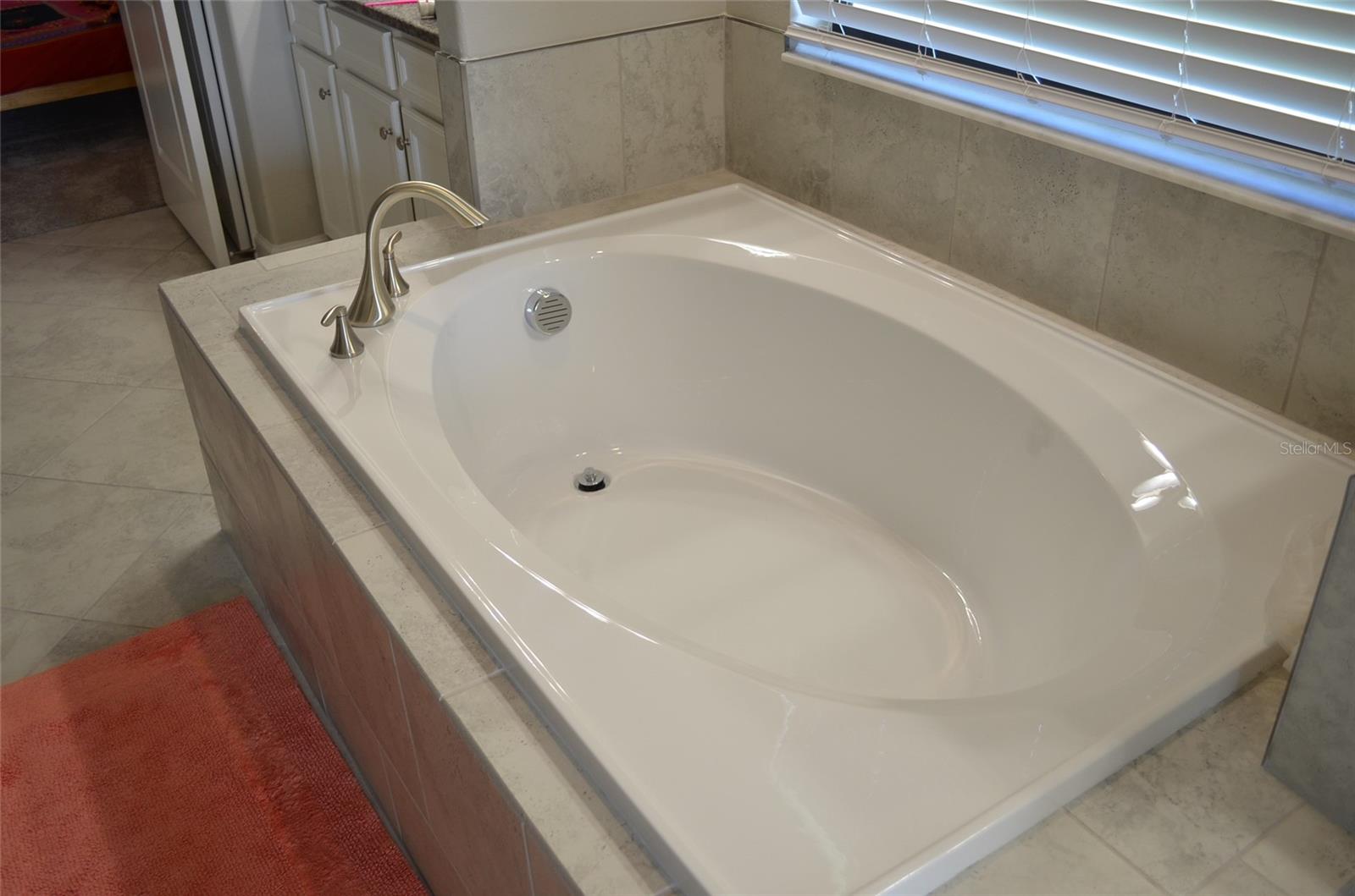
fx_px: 1127
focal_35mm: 30
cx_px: 678
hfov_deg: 62.0
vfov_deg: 43.4
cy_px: 448
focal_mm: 20
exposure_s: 1/60
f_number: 4
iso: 400
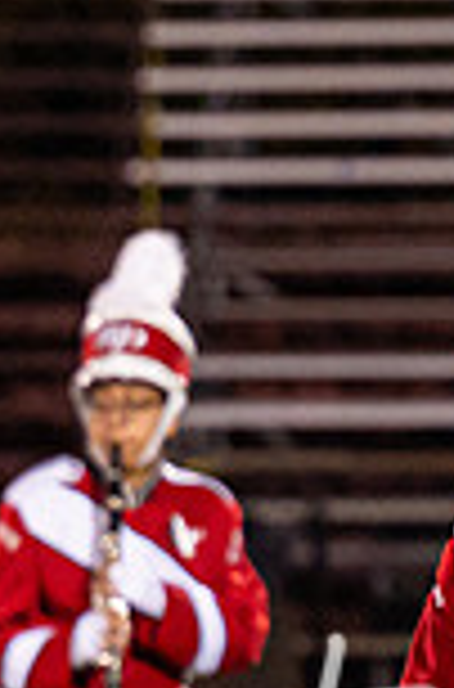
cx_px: 726
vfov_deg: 2.2
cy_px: 1198
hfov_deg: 1.4
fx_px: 18207
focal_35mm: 956
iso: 3200
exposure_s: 1/200
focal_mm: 150
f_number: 4
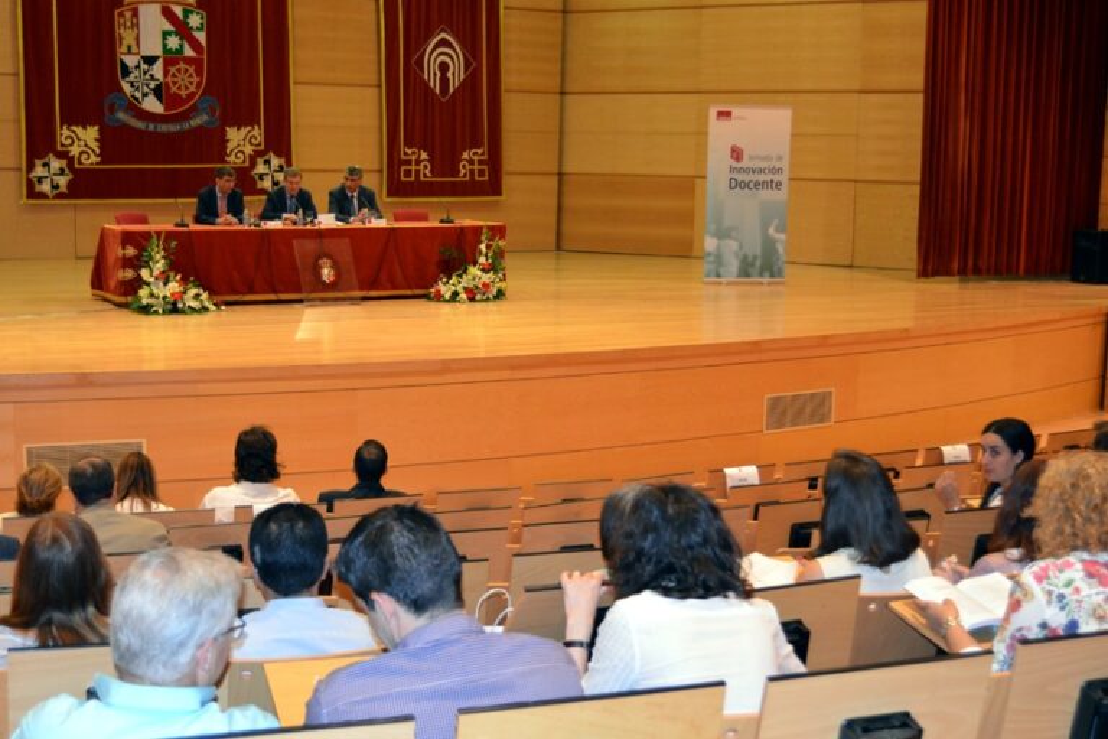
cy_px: 370
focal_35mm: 39
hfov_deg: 49.6
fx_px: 1200
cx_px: 554
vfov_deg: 34.2
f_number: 4
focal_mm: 26
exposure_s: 1/60
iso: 1400
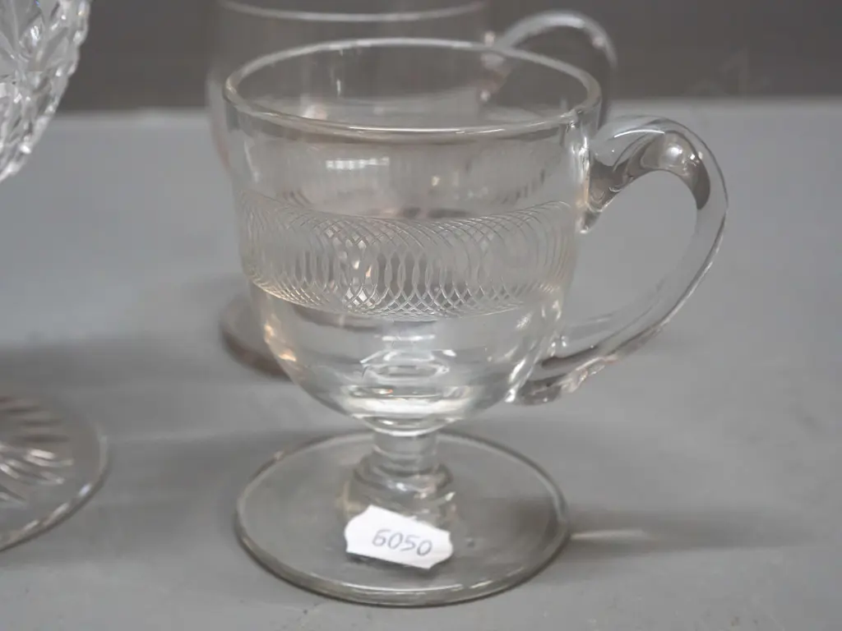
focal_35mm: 64
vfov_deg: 22.9
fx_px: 1557
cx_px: 421
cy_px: 316
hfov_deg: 30.3
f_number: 5.6
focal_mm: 32
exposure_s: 1/250
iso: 3200
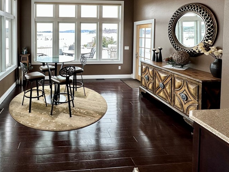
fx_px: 146
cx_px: 71
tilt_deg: -2.4
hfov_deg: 73.3
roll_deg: -1.2
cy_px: 38
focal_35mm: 22
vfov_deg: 57.3
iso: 100
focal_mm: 2.22
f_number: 2.2
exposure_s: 1/120
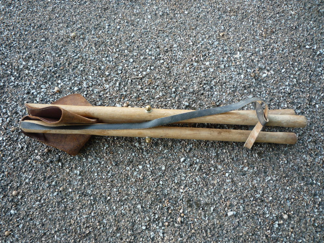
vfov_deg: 46.8
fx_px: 281
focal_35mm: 30
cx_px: 162
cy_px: 122
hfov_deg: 60.0
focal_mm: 5.2
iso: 100
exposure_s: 1/30
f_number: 3.3
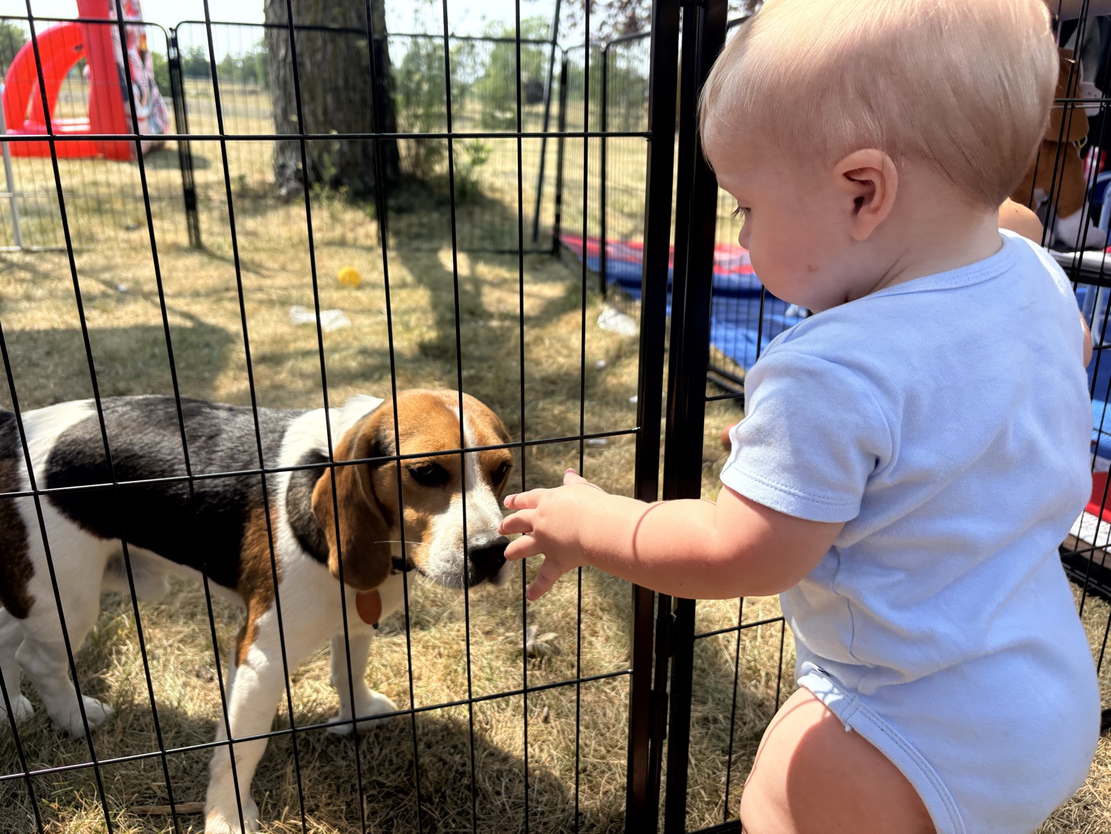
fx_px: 834
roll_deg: -2.6
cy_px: 417
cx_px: 556
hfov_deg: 67.3
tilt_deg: -18.7
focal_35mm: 26
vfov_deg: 53.1
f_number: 1.6
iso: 64
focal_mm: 5.96
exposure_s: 1/1196
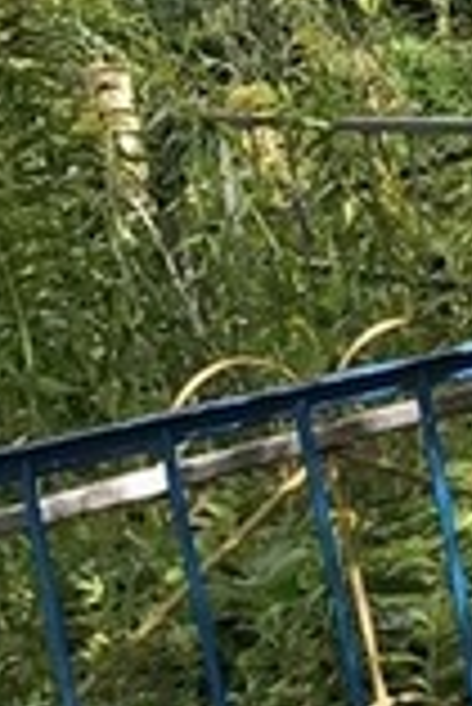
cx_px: 935
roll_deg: +9.1
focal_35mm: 190
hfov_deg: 7.0
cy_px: 899
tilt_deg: -23.6
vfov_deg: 10.6
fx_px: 3728
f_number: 1.8
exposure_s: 1/381
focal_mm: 3.99
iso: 20
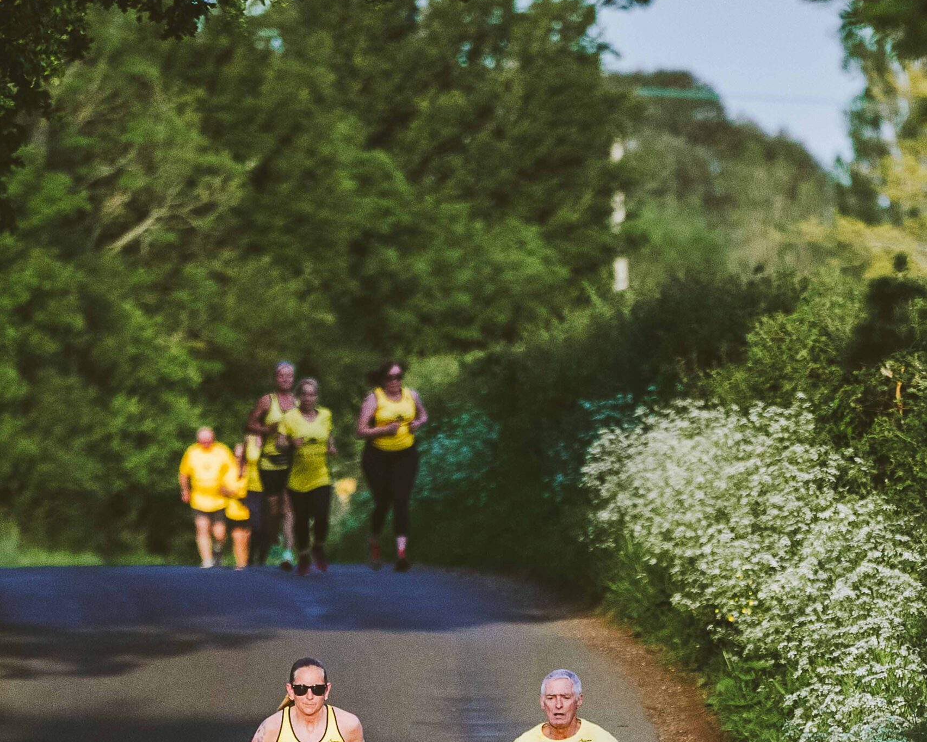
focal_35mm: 423
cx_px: 463
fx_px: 11605
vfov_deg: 3.7
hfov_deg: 4.6
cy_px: 541
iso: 500
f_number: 2.8
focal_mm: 200
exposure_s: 1/5000
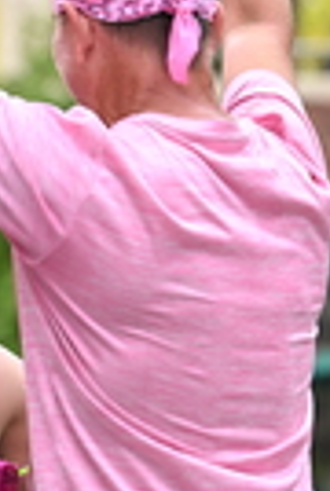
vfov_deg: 5.7
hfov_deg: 3.8
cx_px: -86
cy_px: 315
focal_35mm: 360
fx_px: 4924
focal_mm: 88
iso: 640
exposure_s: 1/1600
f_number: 2.8
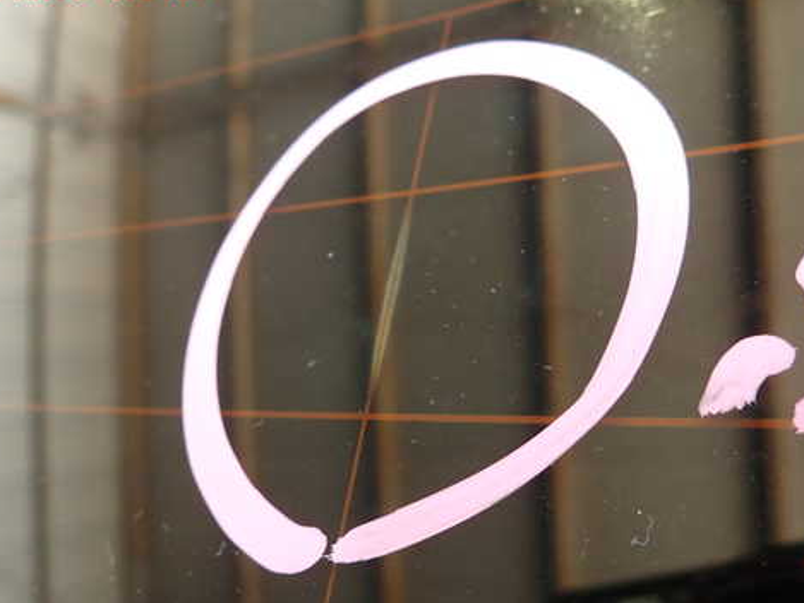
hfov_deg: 56.8
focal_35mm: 32
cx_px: 405
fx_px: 743
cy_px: 351
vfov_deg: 44.0
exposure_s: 1/40
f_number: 2
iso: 200
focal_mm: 4.5
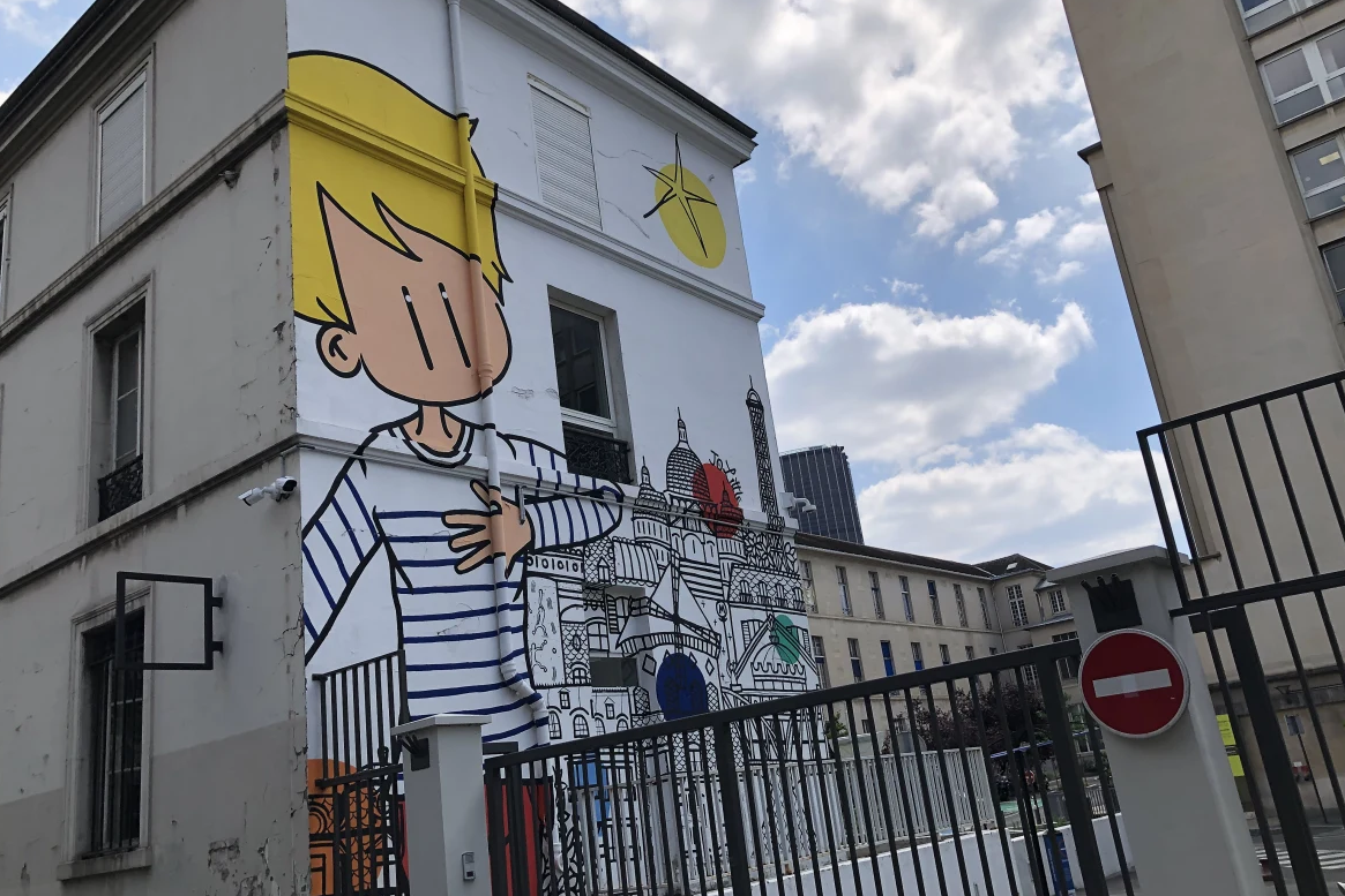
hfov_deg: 61.9
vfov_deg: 43.6
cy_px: 466
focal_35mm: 30
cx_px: 678
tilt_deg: +20.4
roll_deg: +8.5
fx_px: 1121
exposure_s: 1/3003
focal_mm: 4
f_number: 1.8
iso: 20
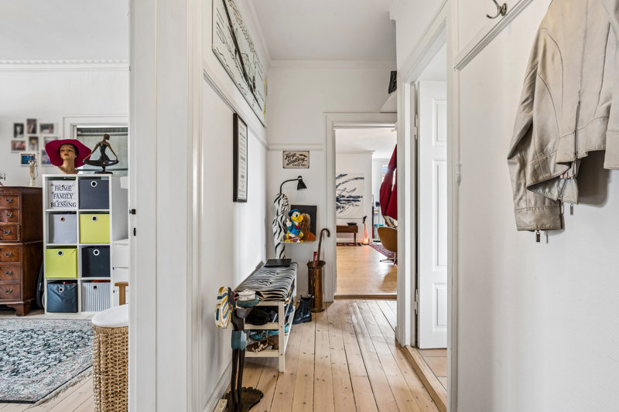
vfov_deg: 67.4
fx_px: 309
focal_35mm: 18
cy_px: 206
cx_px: 310
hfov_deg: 90.0
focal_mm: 18
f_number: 11
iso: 160
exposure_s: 1/1.67
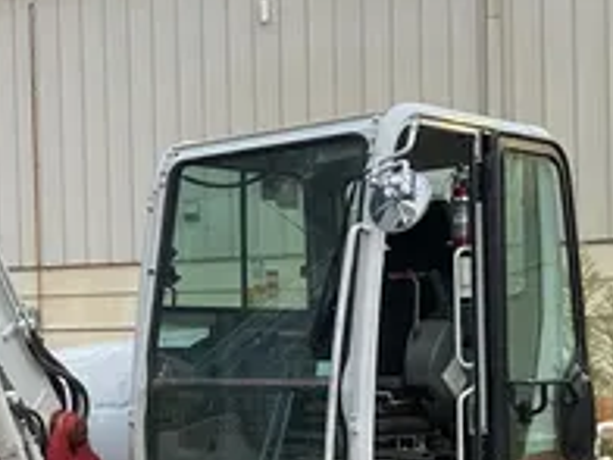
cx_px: -175
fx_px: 1293
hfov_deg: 23.7
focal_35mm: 73
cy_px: 368
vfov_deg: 20.0
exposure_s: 1/30
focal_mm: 4.2
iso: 500
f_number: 1.6
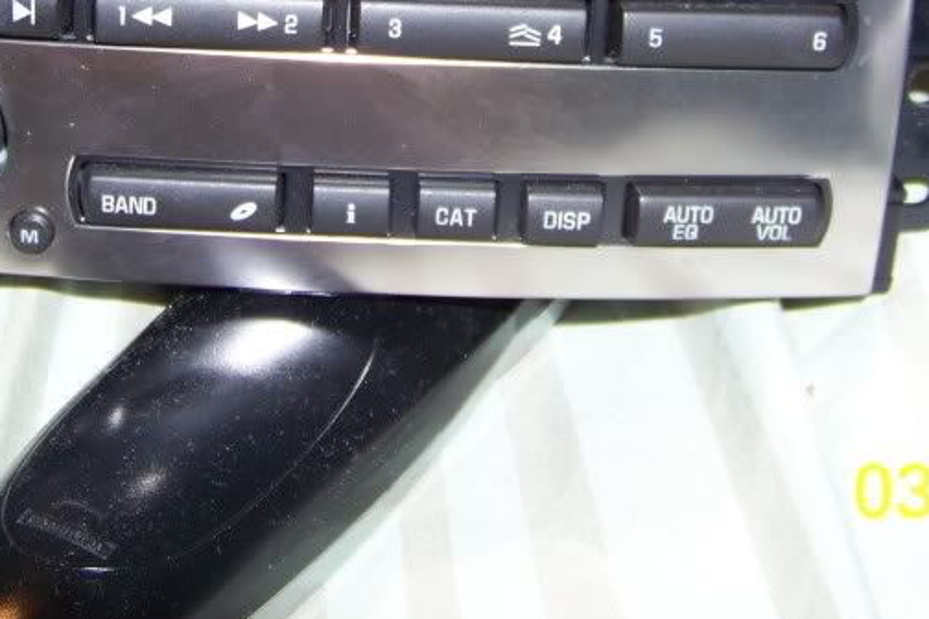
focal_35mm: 76
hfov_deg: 26.6
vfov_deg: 17.4
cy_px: -33
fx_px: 1961
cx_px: 402
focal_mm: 5.85
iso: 64
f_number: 2.8
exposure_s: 1/30
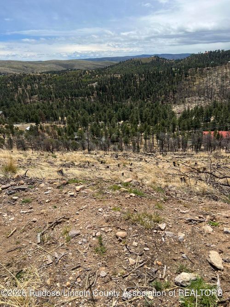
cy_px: 154
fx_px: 230
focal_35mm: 26
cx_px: 115
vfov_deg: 67.3
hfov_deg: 53.0
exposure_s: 1/5076
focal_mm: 5.7
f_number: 1.5
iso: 50
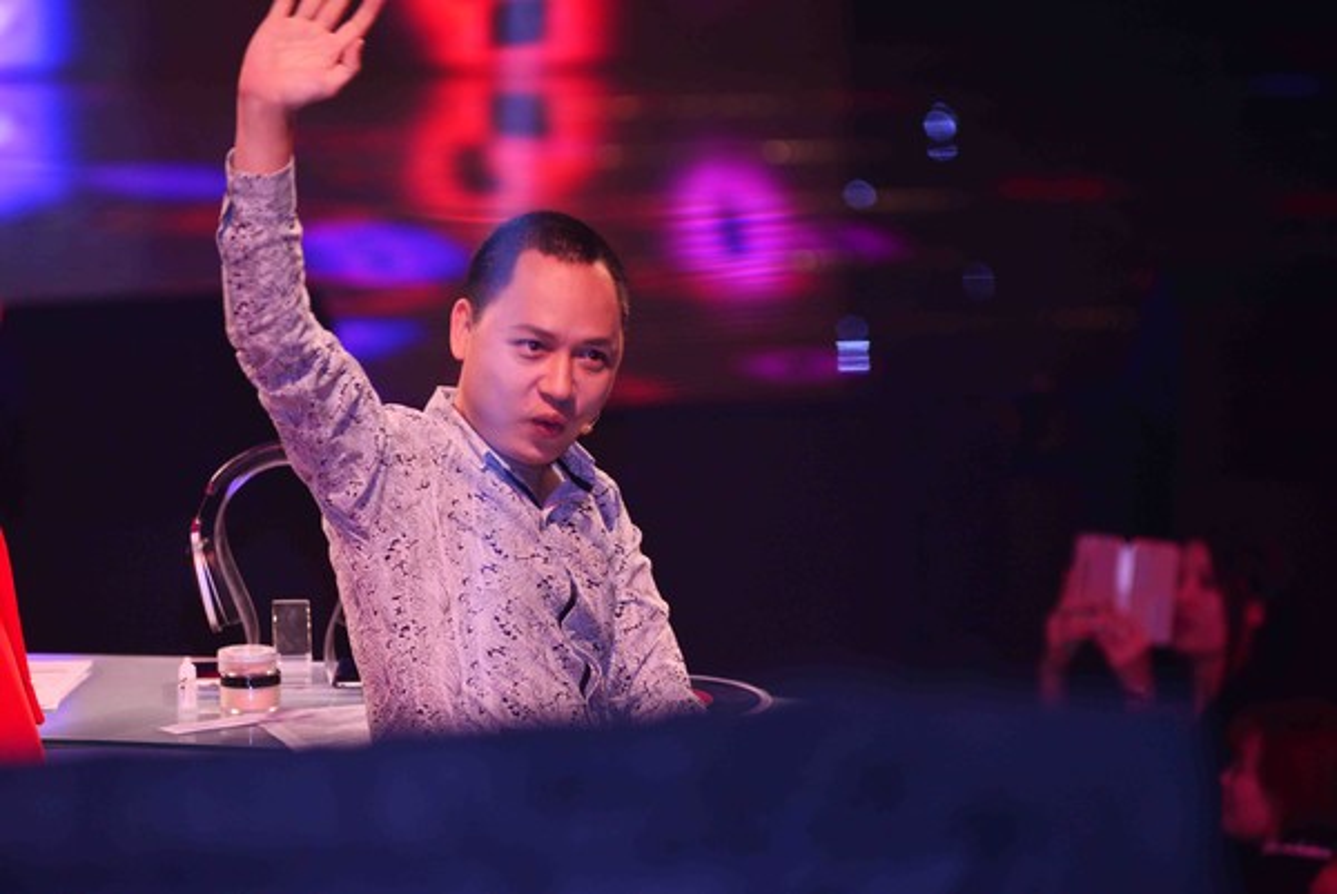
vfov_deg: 6.9
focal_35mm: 200
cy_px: 447
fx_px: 7433
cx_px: 668
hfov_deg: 10.3
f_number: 4
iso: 800
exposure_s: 1/200
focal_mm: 200
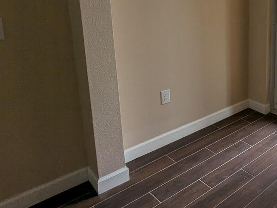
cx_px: 276
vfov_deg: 43.2
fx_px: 248
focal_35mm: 31
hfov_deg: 48.3
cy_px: 39
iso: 60
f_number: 2.2
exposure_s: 1/320
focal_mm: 1.95
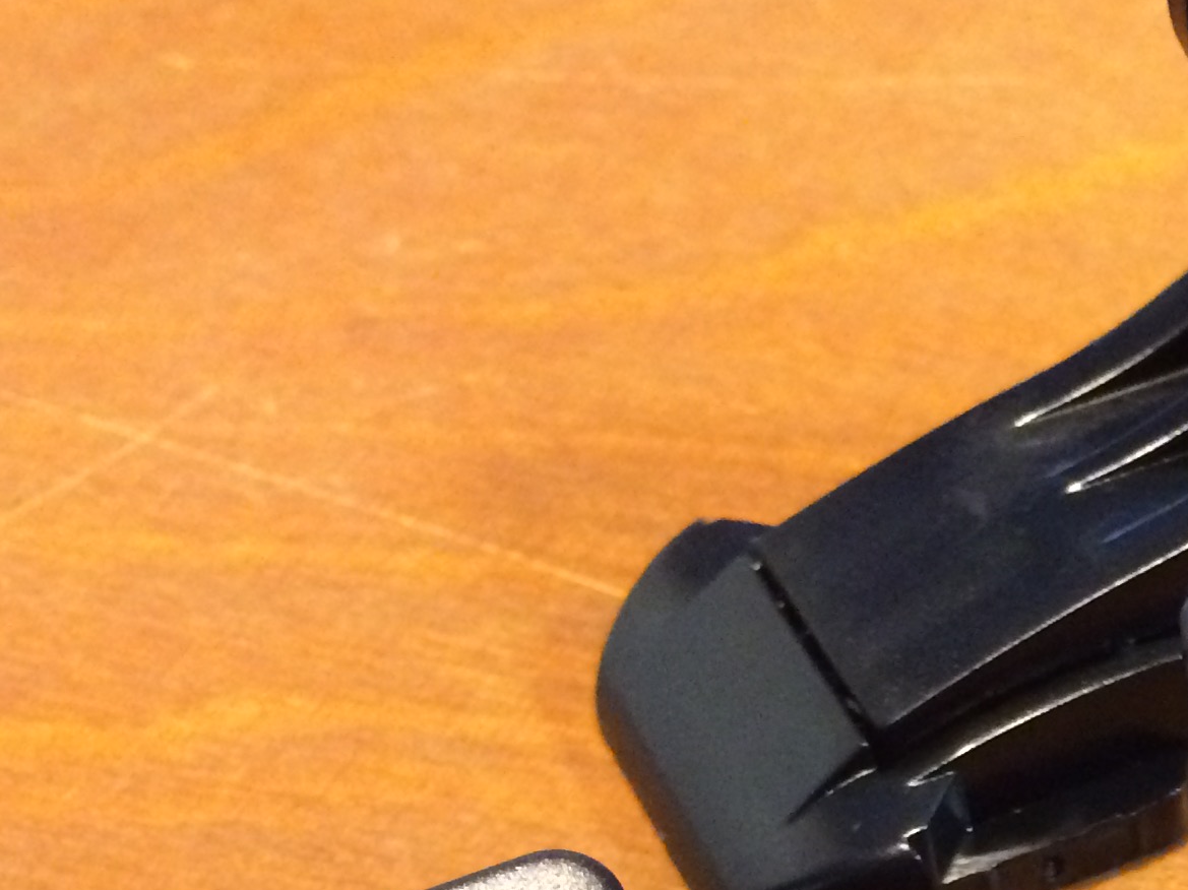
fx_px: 2779
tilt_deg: -46.7
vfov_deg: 17.4
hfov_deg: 22.3
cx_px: 1415
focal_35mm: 81
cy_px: 1042
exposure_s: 1/25
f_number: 2.2
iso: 320
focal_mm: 4.15
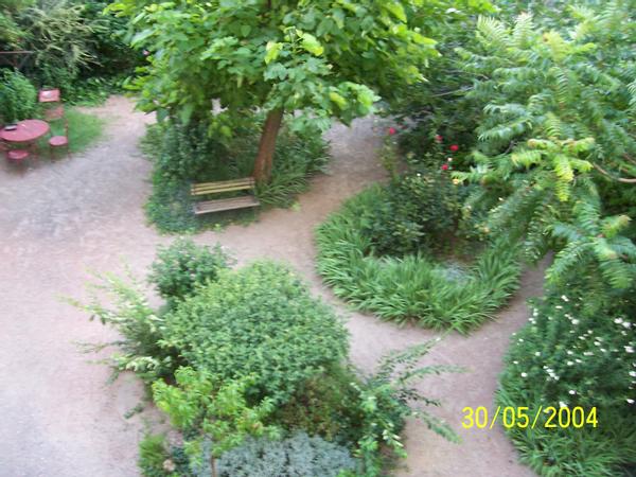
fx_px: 625
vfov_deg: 41.8
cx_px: 318
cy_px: 238
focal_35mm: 34
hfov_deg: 54.0
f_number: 2.7
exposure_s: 1/10
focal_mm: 5.6
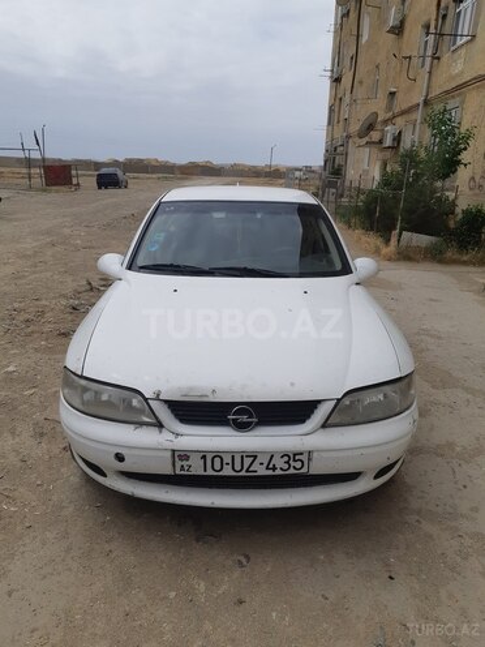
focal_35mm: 26
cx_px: 242
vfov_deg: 67.3
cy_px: 324
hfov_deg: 53.1
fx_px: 486
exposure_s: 1/3731
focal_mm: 3.93
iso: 40
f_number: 1.7
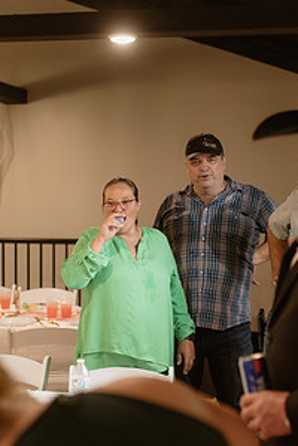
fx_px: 904
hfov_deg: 18.7
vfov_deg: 27.7
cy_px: 241
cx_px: 127
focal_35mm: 73
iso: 1250
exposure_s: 1/200
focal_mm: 35
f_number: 1.4
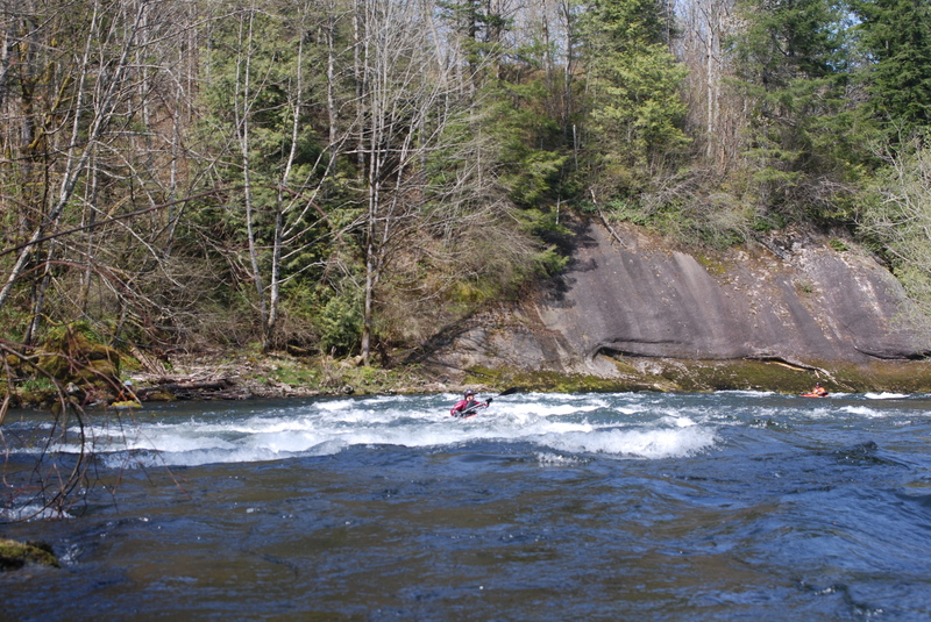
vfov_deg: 25.8
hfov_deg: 37.8
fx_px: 1359
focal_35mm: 52
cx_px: 466
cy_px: 311
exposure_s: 1/200
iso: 200
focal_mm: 35
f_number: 7.1
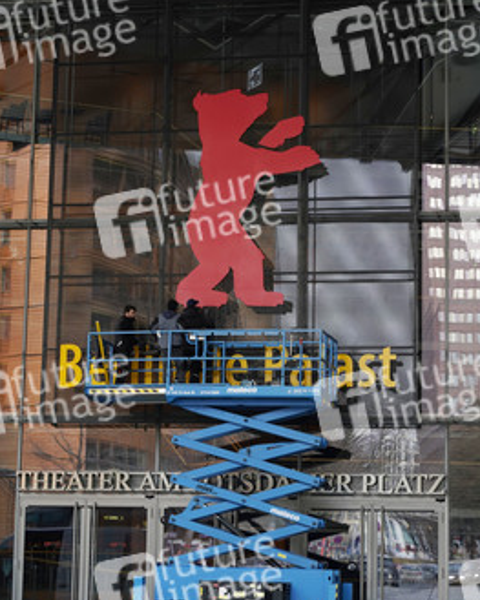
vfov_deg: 21.3
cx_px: 241
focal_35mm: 90
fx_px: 1599
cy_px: 306
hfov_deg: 17.1
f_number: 5.6
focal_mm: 79
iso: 640
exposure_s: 1/100
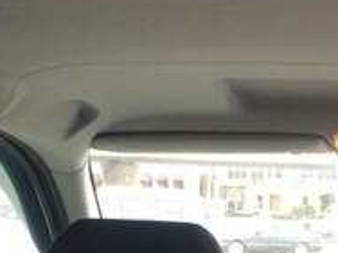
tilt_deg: -4.1
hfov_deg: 18.3
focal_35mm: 102
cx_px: 403
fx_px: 996
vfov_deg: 13.9
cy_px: 333
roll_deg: -1.4
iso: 100
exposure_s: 1/33
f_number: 2.2
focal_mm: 4.15
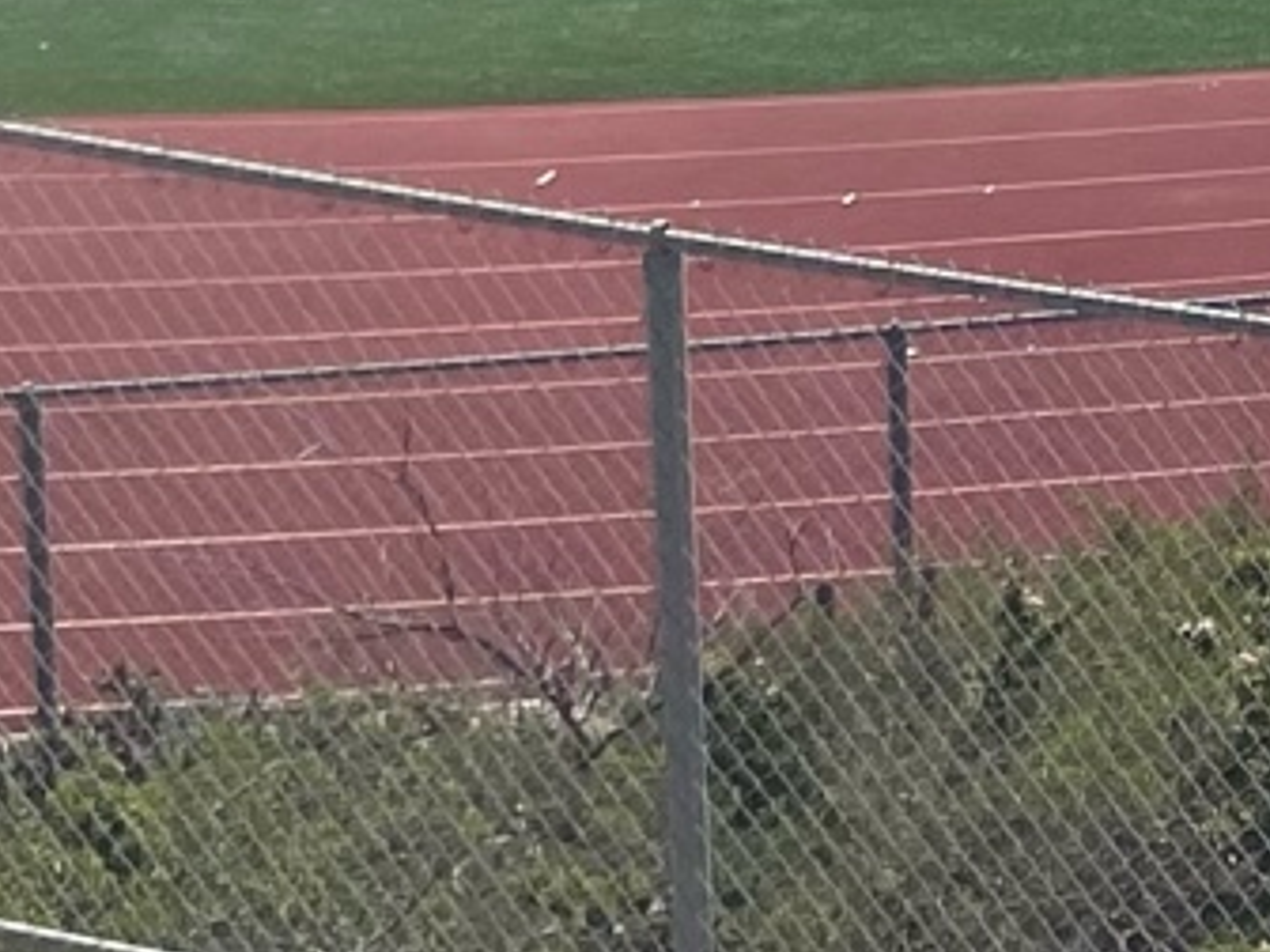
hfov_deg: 10.3
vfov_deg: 9.1
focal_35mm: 156
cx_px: 3421
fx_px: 5723
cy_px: -824
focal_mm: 4.2
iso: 32
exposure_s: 1/5814
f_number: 1.6
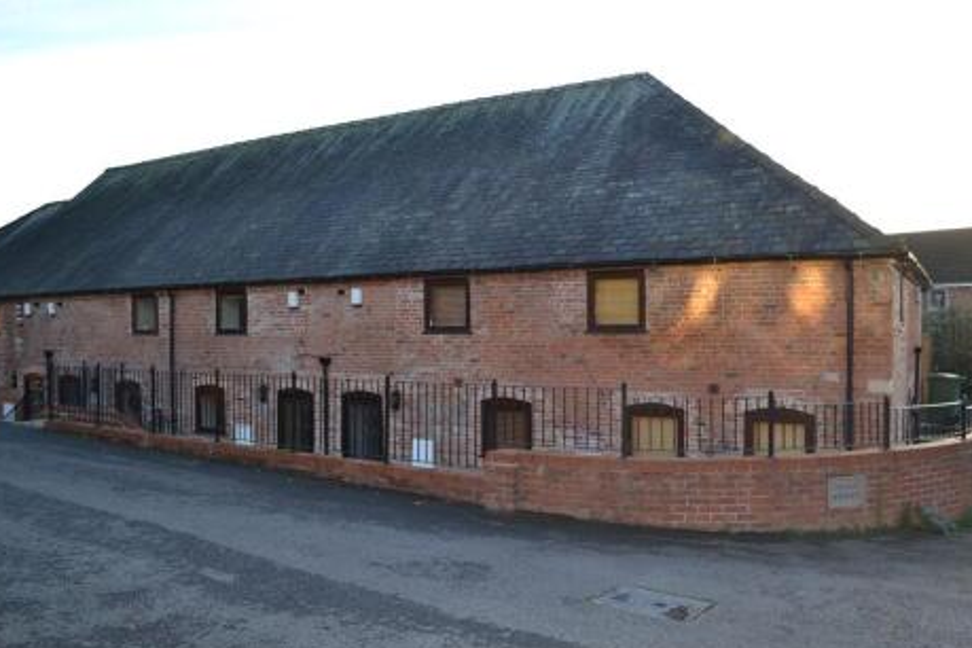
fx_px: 756
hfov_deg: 65.5
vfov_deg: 46.4
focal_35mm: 28
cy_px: 334
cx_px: 476
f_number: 4
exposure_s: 1/125
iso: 160
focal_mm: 18
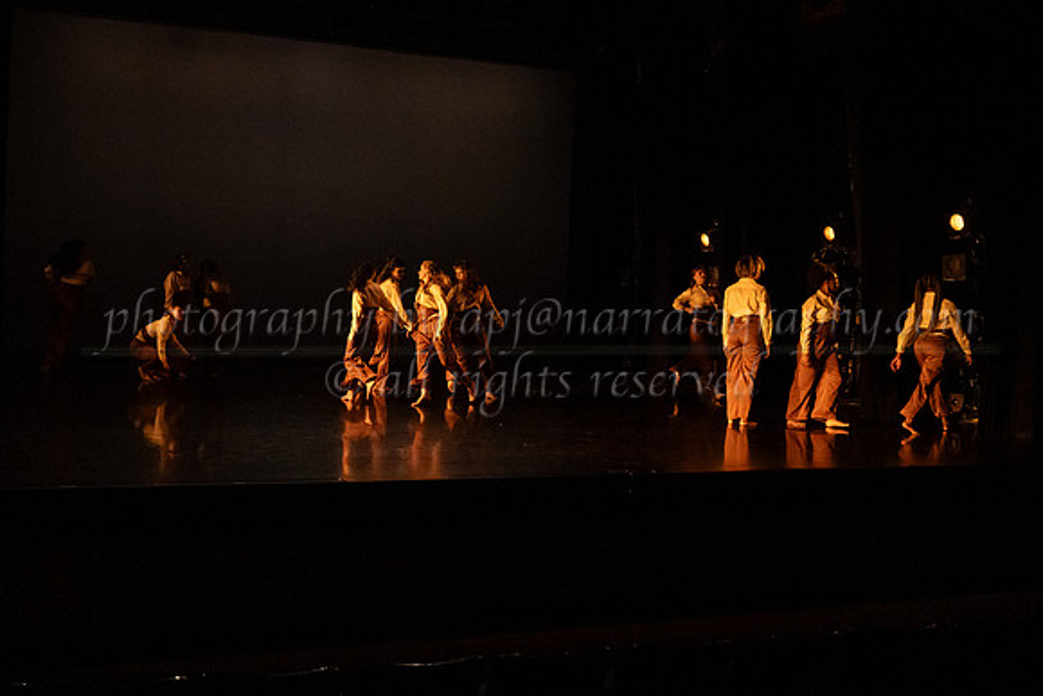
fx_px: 983
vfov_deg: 39.0
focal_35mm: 34
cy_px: 326
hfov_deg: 55.4
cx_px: 411
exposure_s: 1/400
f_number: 4
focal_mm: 28
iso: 4000
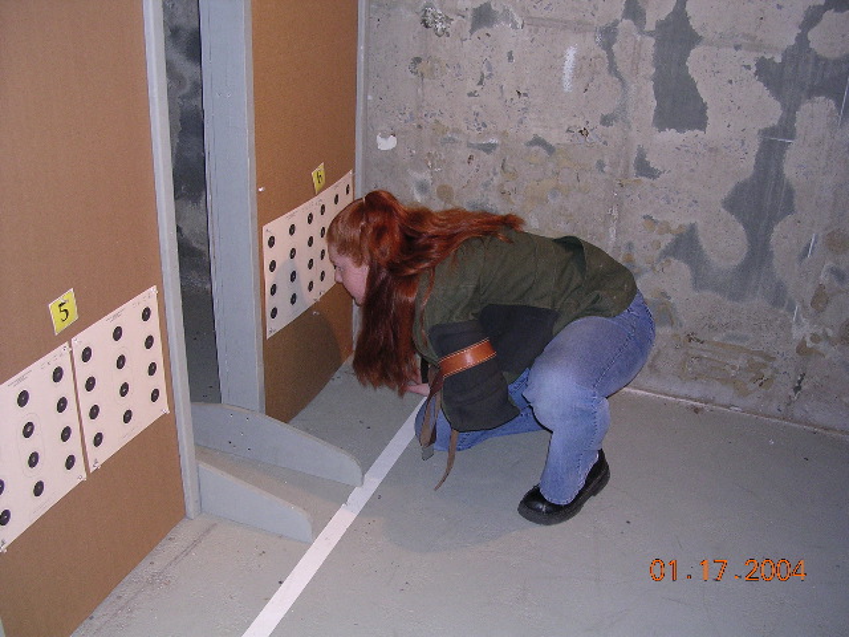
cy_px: 318
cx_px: 424
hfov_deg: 49.0
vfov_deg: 37.7
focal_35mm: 38
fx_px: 932
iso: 179
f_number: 2.8
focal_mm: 5.8
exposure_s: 1/60.1
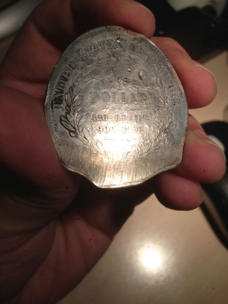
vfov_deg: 55.4
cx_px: 114
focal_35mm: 33
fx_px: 290
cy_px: 152
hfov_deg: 42.9
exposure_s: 1/224
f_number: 2.4
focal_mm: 4.13
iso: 50
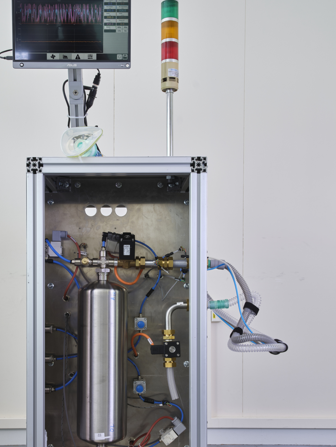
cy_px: 267
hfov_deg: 30.1
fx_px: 621
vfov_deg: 39.5
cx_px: 123
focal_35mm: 48
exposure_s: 15
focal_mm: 44
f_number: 16
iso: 100
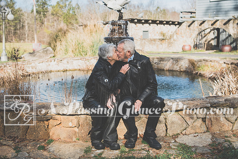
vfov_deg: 28.4
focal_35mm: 47
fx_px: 312
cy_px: 60
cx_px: 123
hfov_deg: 41.7
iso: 400
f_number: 3.2
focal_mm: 38
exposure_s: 1/2500
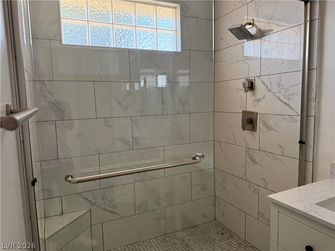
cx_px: 168
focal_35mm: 24
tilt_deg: -6.3
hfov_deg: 71.6
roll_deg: +0.9
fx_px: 232
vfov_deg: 56.8
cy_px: 126
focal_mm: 6.76
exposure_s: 1/157
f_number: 1.78
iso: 200
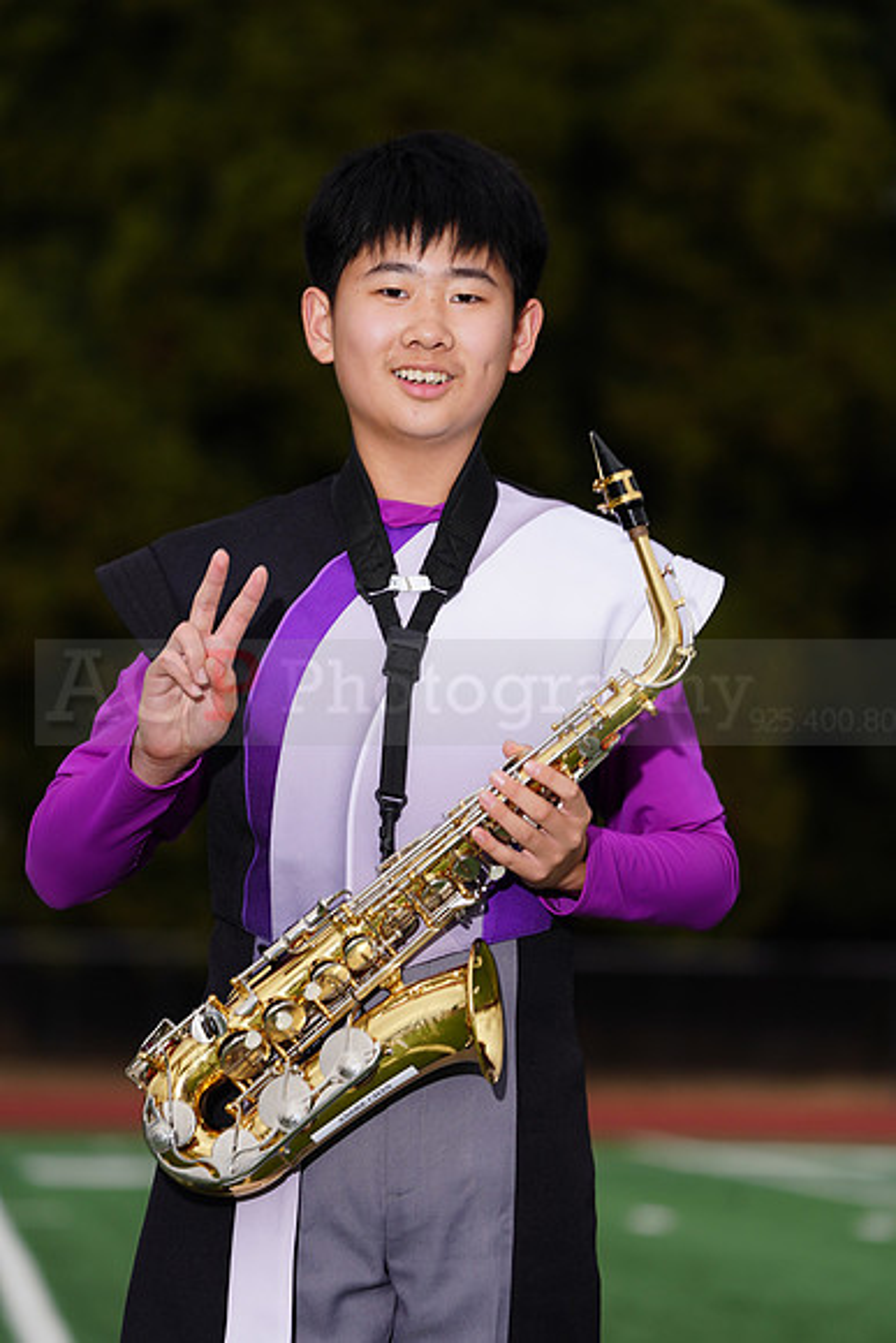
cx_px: 448
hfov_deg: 6.3
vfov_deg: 9.4
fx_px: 8133
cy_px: 672
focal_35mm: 218
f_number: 5.6
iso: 200
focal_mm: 218
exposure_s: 1/160
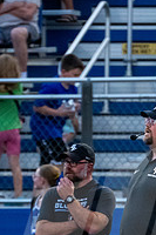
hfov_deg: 1.0
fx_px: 9304
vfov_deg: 1.4
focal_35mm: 1429
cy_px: 271
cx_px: 129
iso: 6400
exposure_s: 1/1250
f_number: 5.6
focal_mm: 400
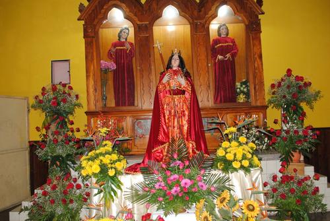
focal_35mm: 30
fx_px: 275
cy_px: 110
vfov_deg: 43.7
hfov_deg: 61.9
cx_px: 165
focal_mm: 20
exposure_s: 1/60
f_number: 5
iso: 800
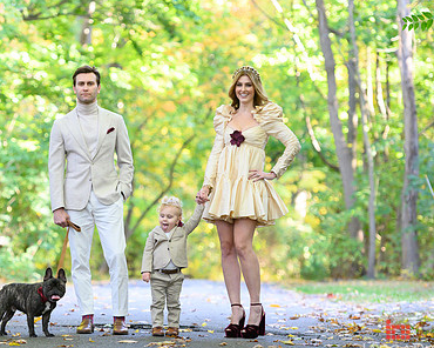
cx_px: 129
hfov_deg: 10.5
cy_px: 154
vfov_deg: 8.4
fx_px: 2363
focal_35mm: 184
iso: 1600
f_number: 3.2
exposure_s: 1/200
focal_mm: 125
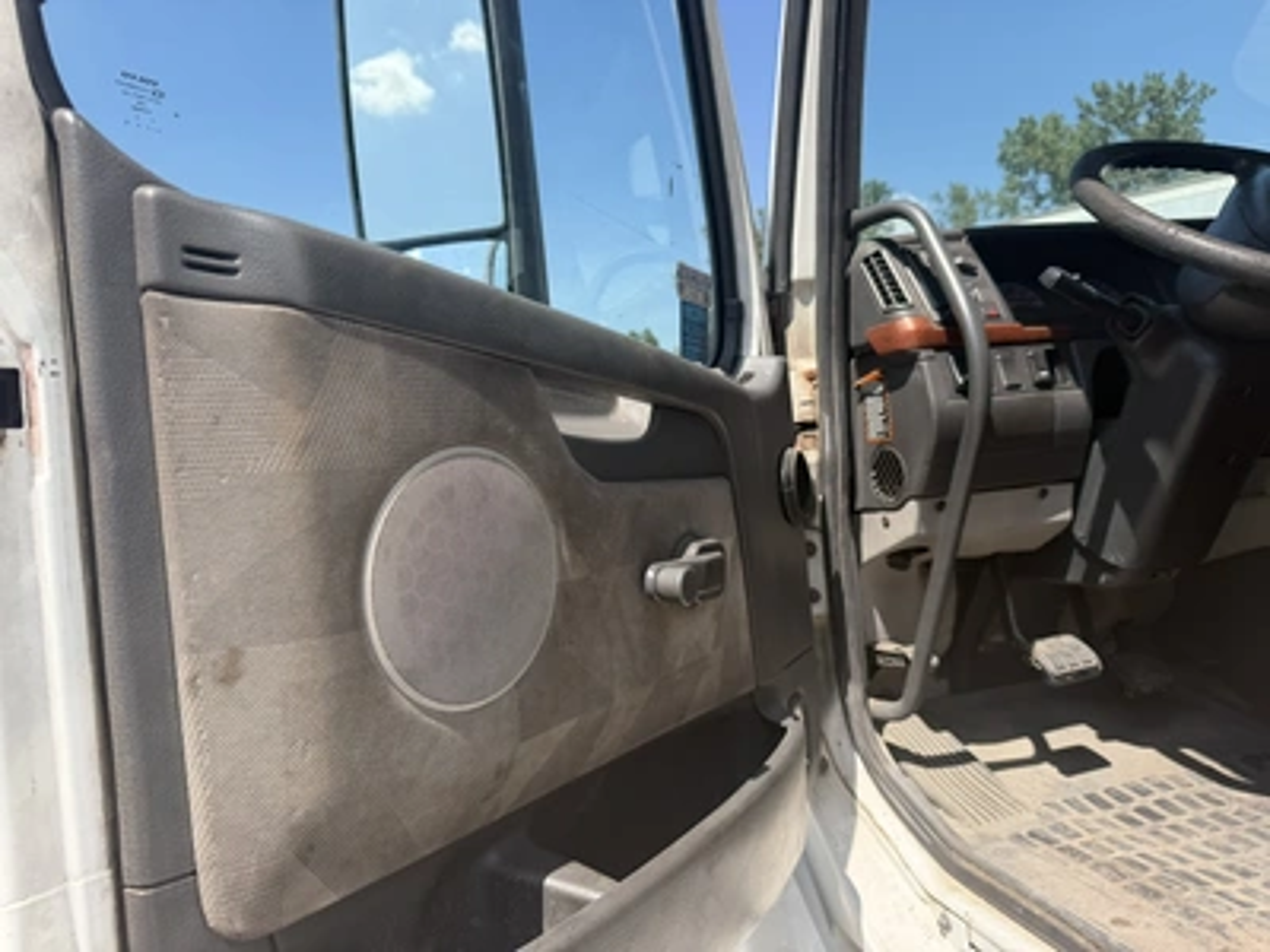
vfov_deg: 56.8
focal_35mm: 24
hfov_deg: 71.6
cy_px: 476
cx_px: 635
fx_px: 881
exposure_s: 1/2445
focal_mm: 6.76
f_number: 1.78
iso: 80
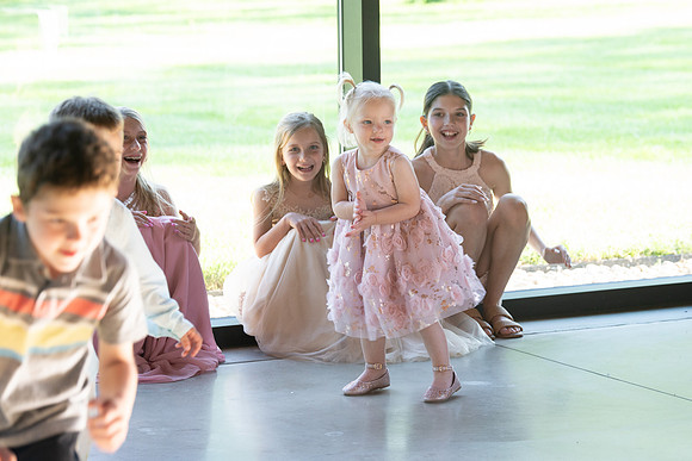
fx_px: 2774
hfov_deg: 14.2
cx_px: 386
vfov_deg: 9.5
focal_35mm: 144
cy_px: 216
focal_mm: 125
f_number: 6.3
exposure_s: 1/160
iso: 1000
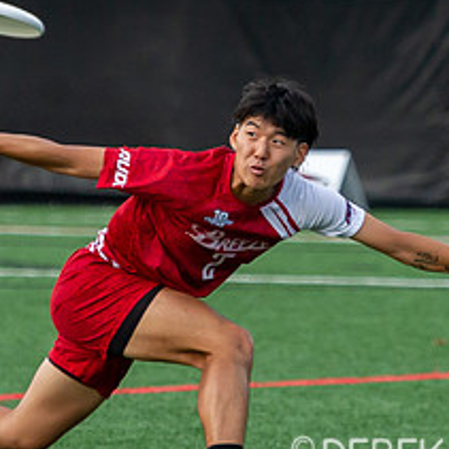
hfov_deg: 2.7
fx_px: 9377
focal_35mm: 639
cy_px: 100
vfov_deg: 2.7
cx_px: 165
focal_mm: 175
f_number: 4
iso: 1100
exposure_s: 1/1600
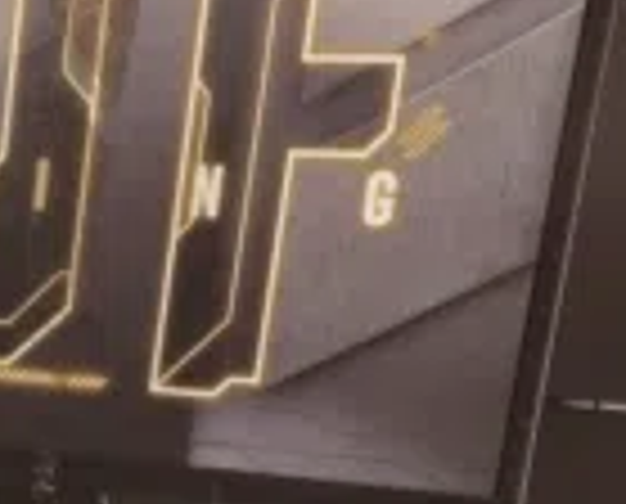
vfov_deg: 15.0
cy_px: 162
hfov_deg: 18.6
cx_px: 374
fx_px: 1914
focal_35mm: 103
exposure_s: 1/25
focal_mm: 5.56
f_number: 1.8
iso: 2232
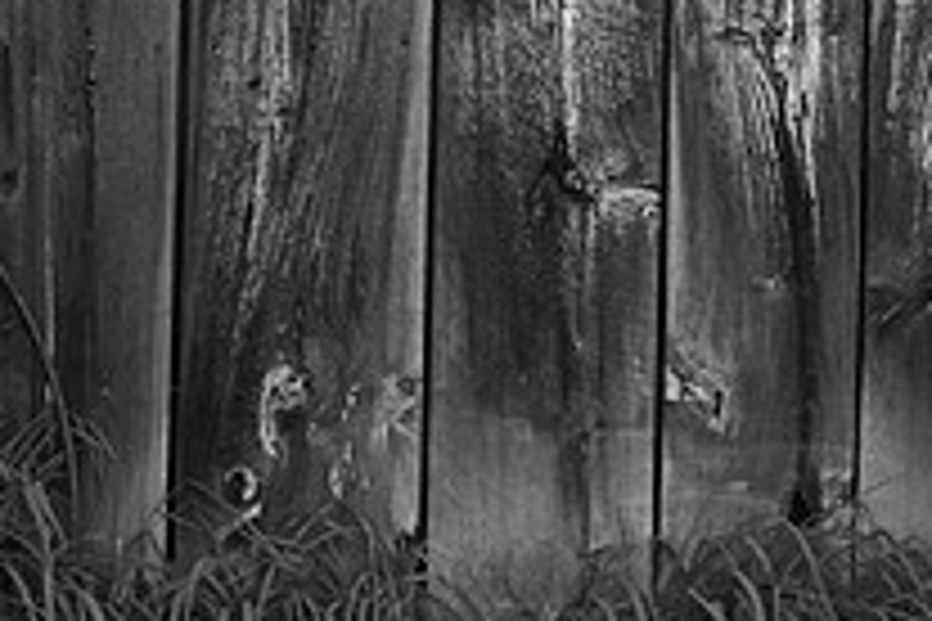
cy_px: 371
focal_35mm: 221
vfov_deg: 6.2
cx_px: -36
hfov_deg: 9.2
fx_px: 5721
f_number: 5.6
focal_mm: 75
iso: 400
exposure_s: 1/200
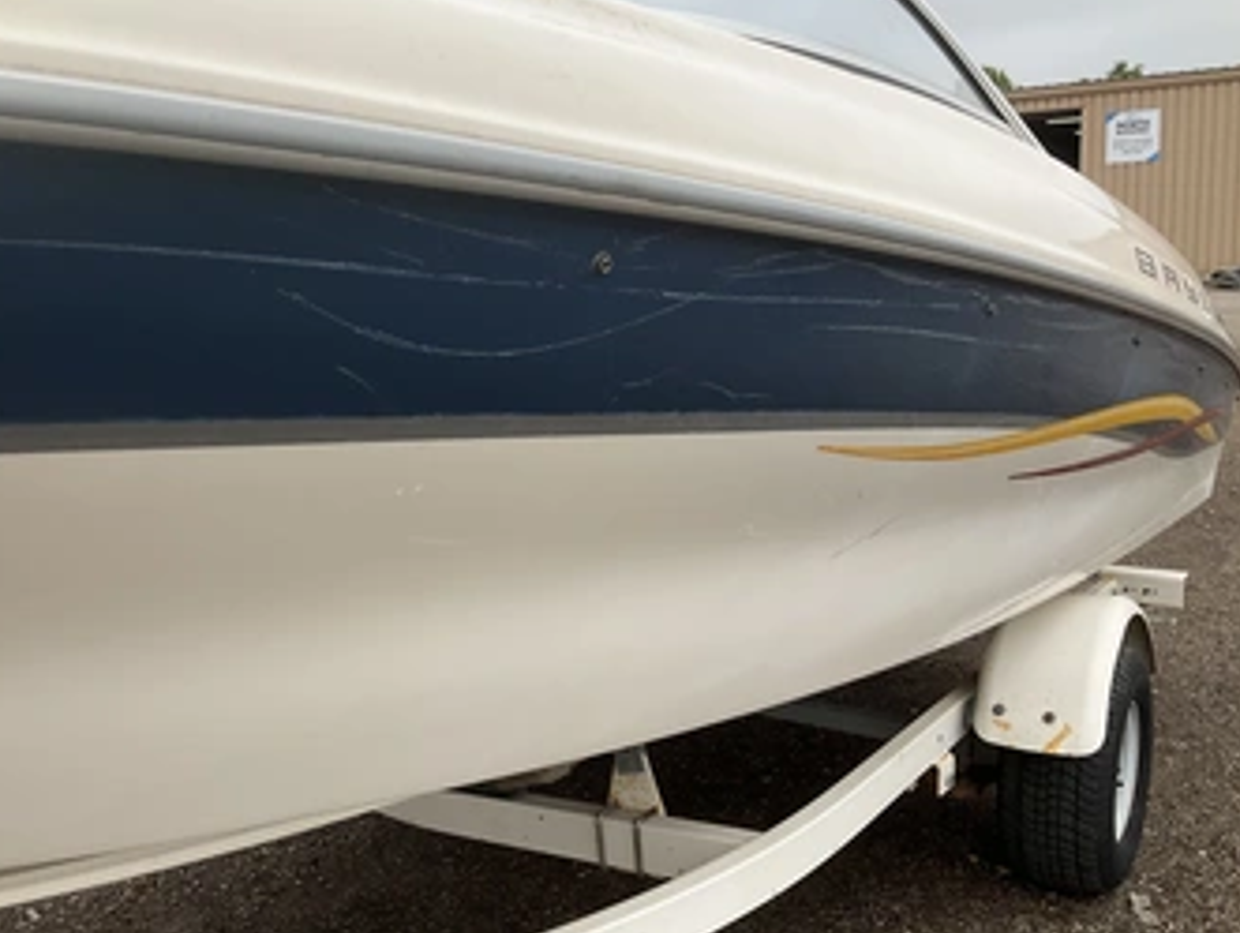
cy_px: 476
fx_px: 1255
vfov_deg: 40.8
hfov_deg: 52.4
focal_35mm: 35
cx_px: 543
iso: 25
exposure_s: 1/1730
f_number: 1.8
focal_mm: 3
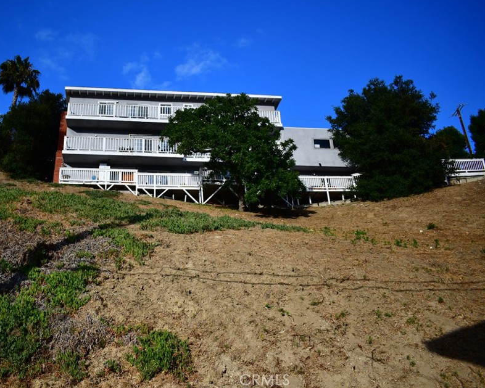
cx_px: 172
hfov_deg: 53.4
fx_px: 474
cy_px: 178
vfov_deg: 44.5
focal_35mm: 33
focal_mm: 18
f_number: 3.5
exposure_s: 1/4000
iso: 200
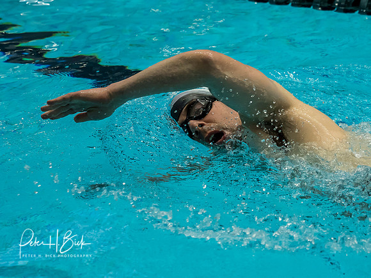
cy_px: 119
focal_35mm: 138
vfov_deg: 10.7
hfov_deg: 14.3
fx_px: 1482
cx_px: 223
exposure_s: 1/1000
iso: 1600
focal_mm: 45
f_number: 2.8
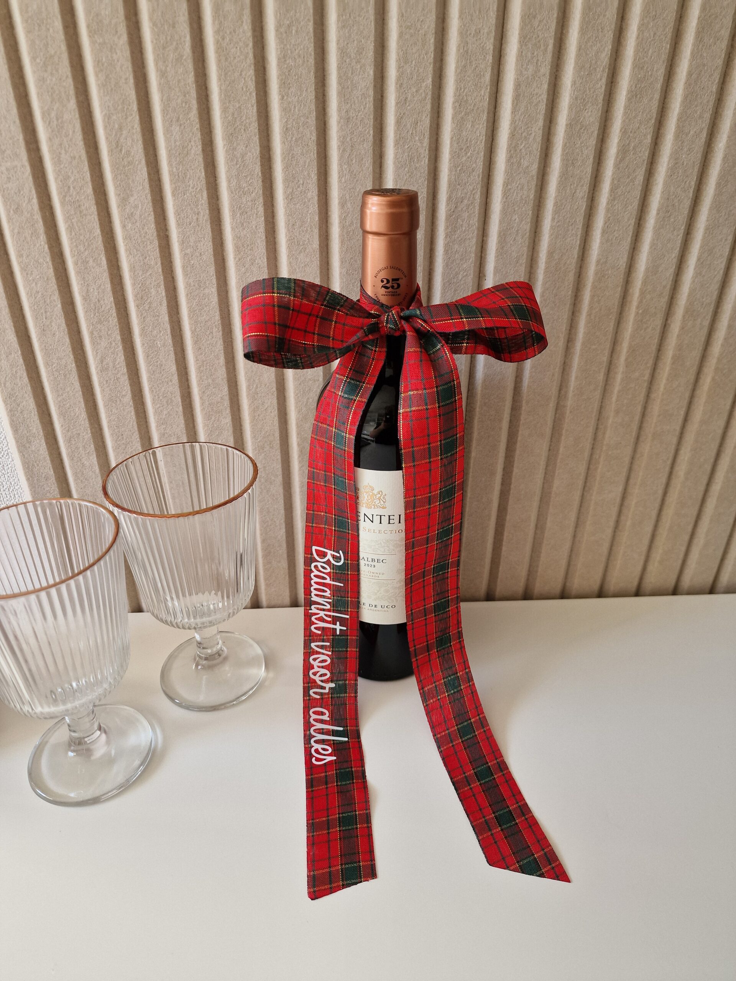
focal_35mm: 23
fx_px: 652
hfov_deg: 58.9
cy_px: 490
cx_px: 368
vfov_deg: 73.9
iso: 160
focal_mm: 6.4
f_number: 1.8
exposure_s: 1/180
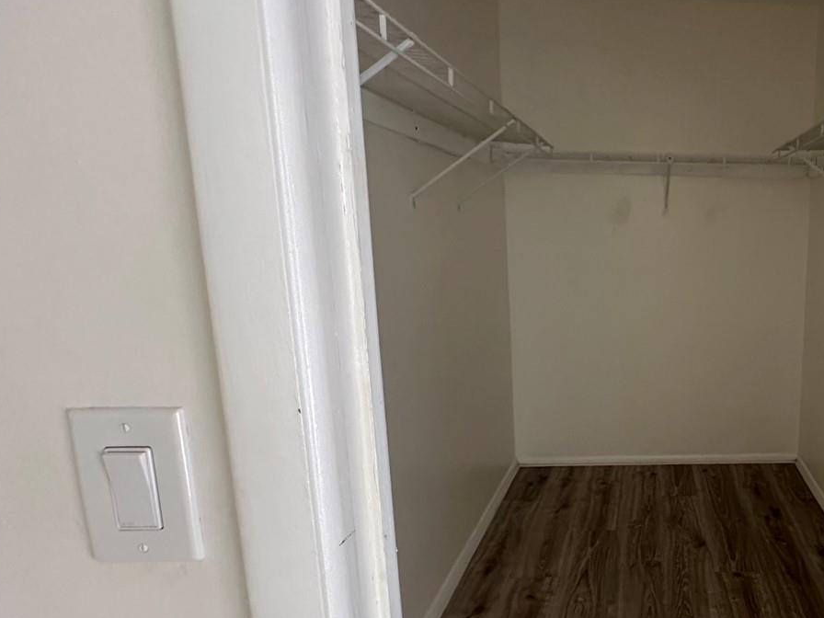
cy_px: 326
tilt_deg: -7.7
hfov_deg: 61.8
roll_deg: -0.9
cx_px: 692
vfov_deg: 54.8
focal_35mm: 25
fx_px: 595
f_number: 2.2
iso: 320
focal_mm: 2.22
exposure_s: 1/99
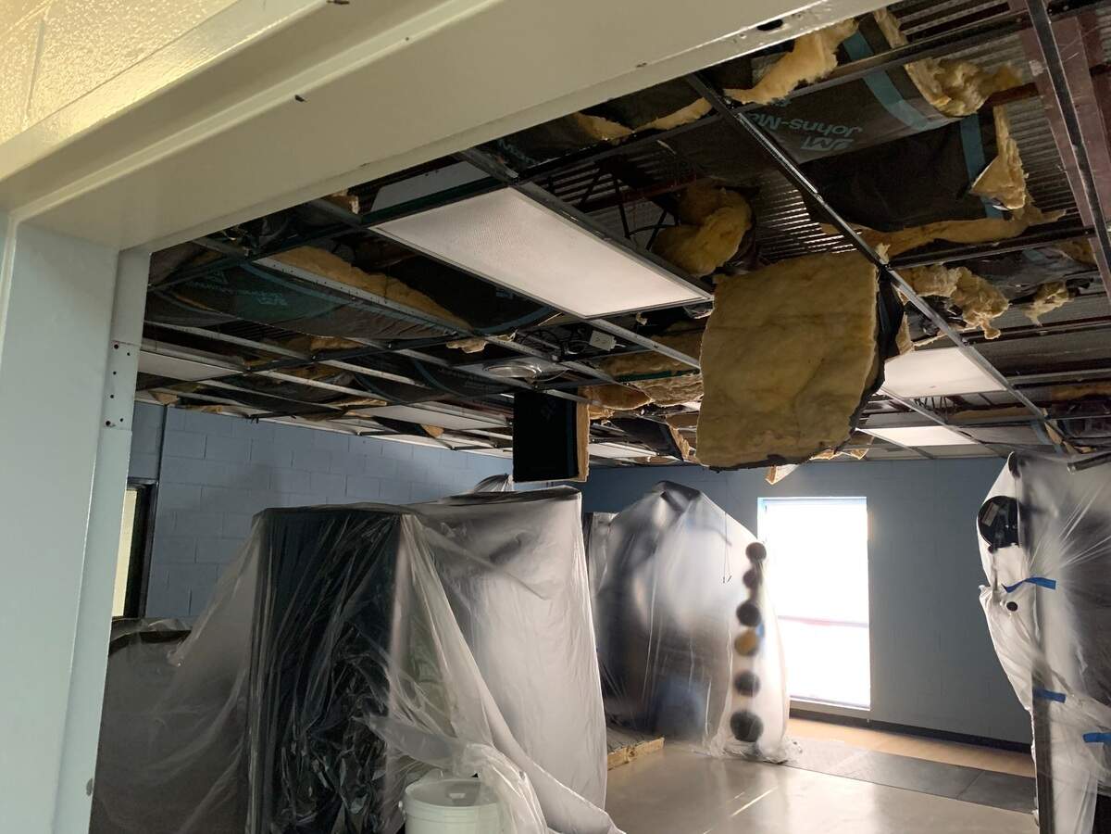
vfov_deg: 53.1
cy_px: 417
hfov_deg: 67.3
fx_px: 834
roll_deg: -1.4
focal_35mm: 26
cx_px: 556
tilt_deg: +9.2
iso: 320
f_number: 1.8
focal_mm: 4.25
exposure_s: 1/30
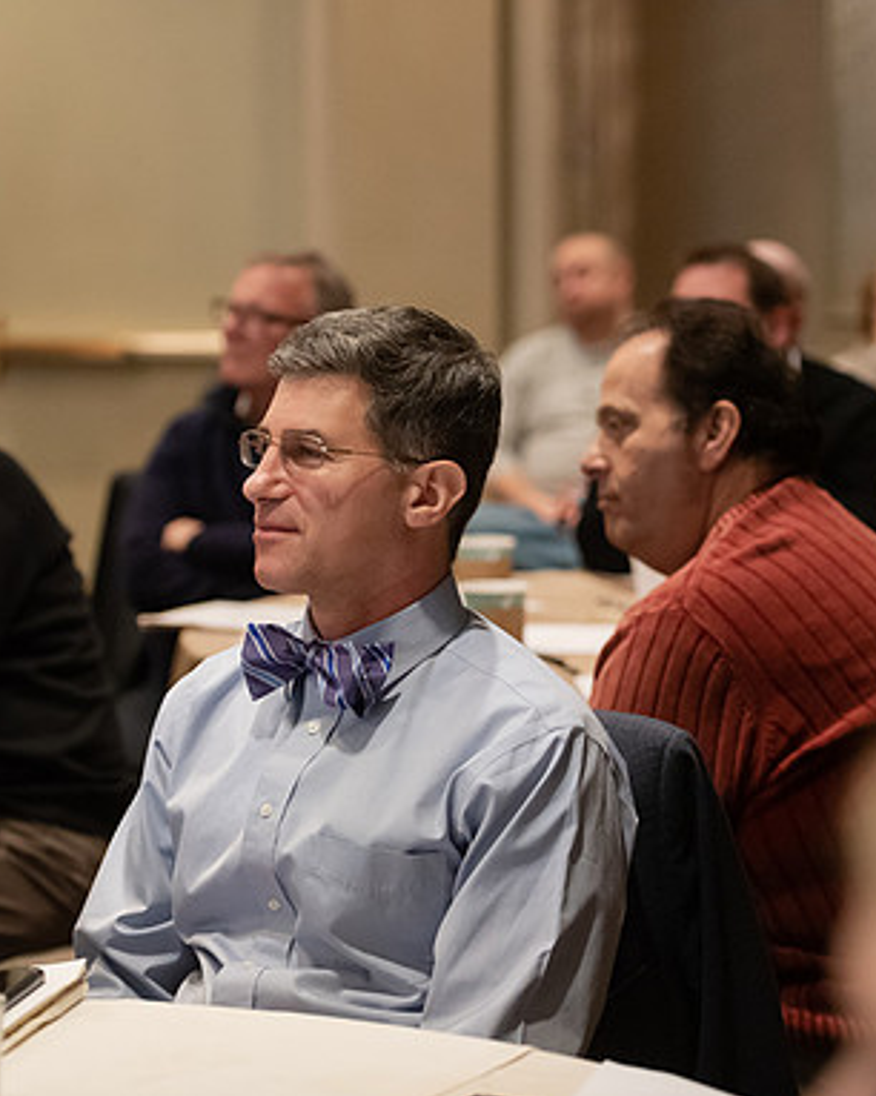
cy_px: 548
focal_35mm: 111
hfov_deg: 13.9
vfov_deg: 17.3
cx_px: 395
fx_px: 3600
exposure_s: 1/200
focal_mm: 78
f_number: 2.8
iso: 4000
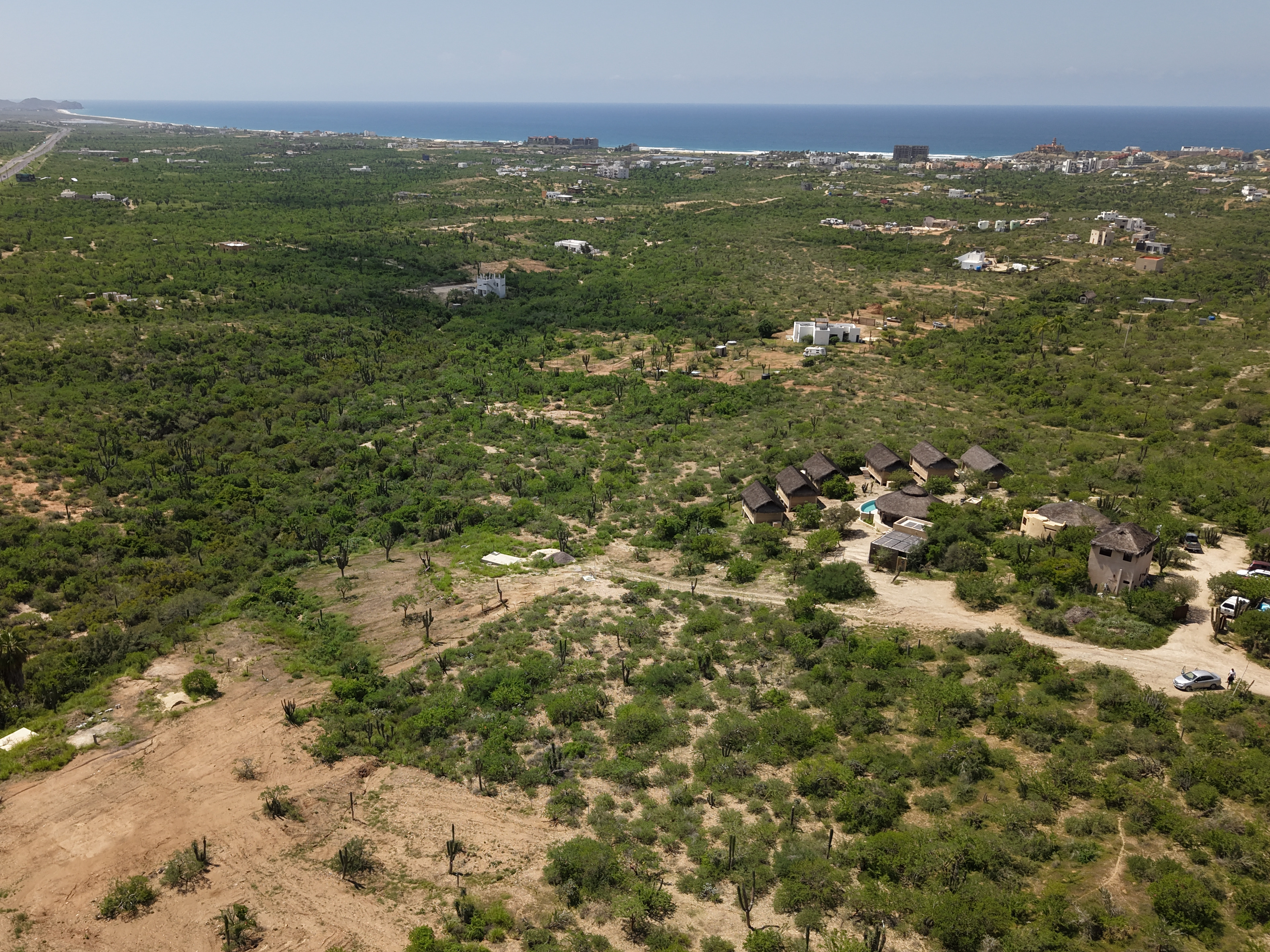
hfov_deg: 58.1
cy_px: 527
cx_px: 542
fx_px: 1137
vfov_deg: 45.4
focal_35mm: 31
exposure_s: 1/30
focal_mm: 8.67
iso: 100
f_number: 1.8
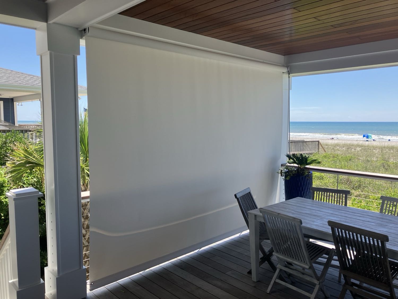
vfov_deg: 49.7
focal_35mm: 28
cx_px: 199
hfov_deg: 63.4
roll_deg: -0.5
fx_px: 322
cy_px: 150
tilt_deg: -5.3
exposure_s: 1/736
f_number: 1.8
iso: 32
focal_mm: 3.99
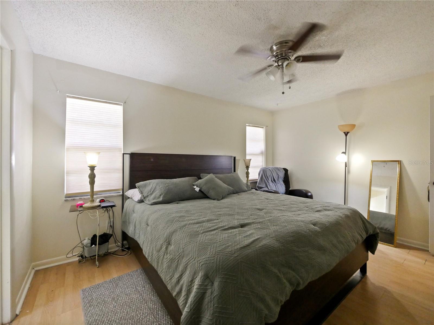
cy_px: 162
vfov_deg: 85.6
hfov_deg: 102.1
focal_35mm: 14
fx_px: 175
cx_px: 217
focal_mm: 7
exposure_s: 1/60
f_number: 4
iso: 2000
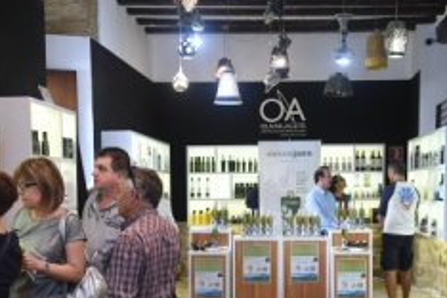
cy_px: 251
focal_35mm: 66
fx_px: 819
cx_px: 235
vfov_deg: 20.3
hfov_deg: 30.5
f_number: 2.8
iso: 1000
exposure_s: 1/50
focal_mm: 23
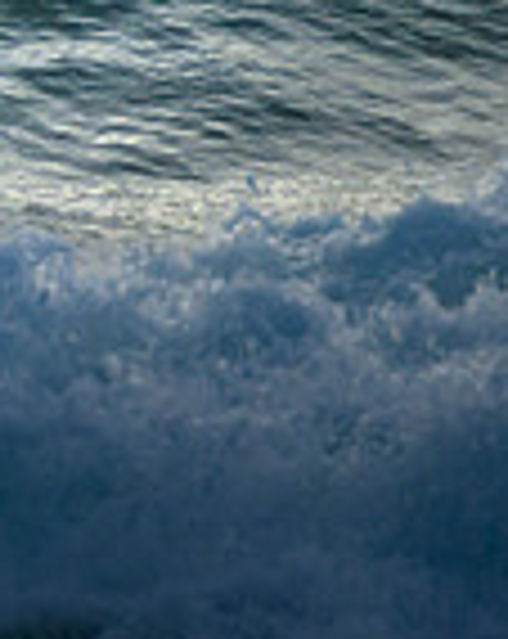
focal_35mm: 2110
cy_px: -187
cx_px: -916
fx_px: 39783
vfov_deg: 0.9
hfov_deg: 0.7
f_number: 5.6
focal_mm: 400
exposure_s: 1/2000
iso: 560
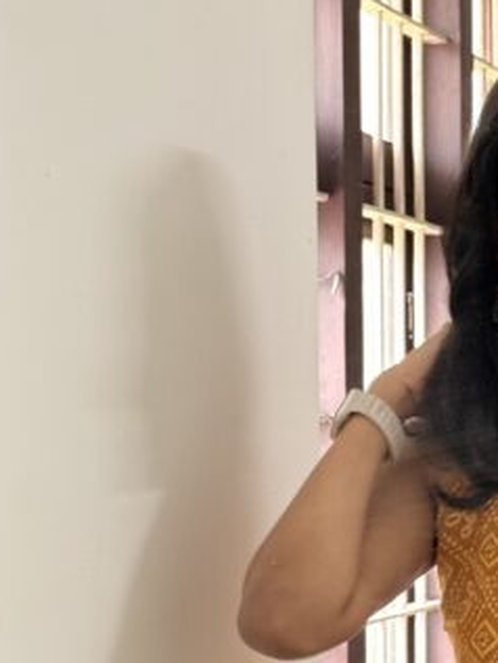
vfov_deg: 16.2
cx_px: 471
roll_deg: +0.1
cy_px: 531
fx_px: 2319
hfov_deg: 12.1
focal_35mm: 121
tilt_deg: -3.5
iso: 200
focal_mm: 6.76
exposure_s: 1/50
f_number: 1.78
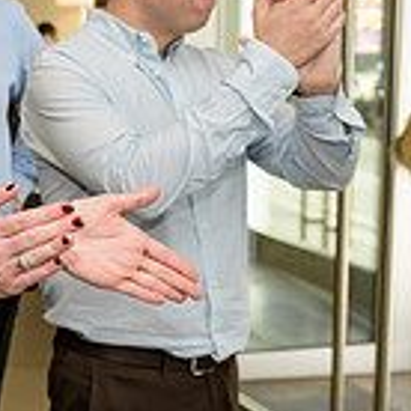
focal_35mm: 86
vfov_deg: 20.1
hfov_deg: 18.1
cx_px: -200
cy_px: 153
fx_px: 1155
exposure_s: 1/125
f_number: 3.2
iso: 200
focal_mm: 24
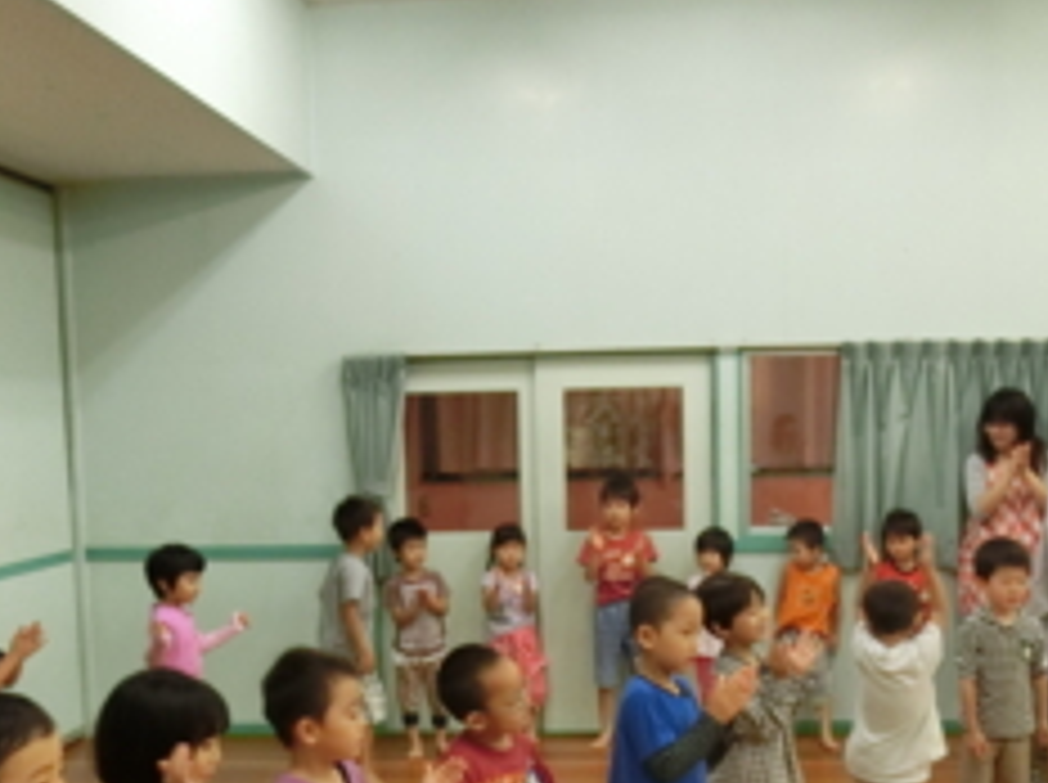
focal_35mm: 43
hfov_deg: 43.9
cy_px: 544
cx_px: 571
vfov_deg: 33.1
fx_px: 1300
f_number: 3.5
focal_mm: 4.5
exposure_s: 1/80
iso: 800
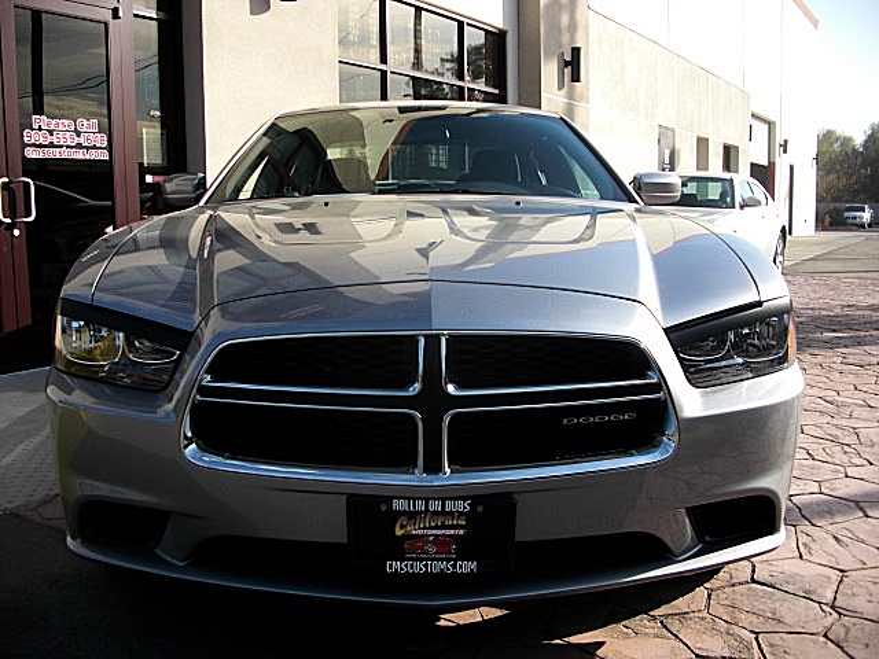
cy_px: 330
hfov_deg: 51.4
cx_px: 440
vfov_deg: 39.7
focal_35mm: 36
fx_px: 914
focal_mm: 6.3
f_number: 2.8
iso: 50
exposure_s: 1/500
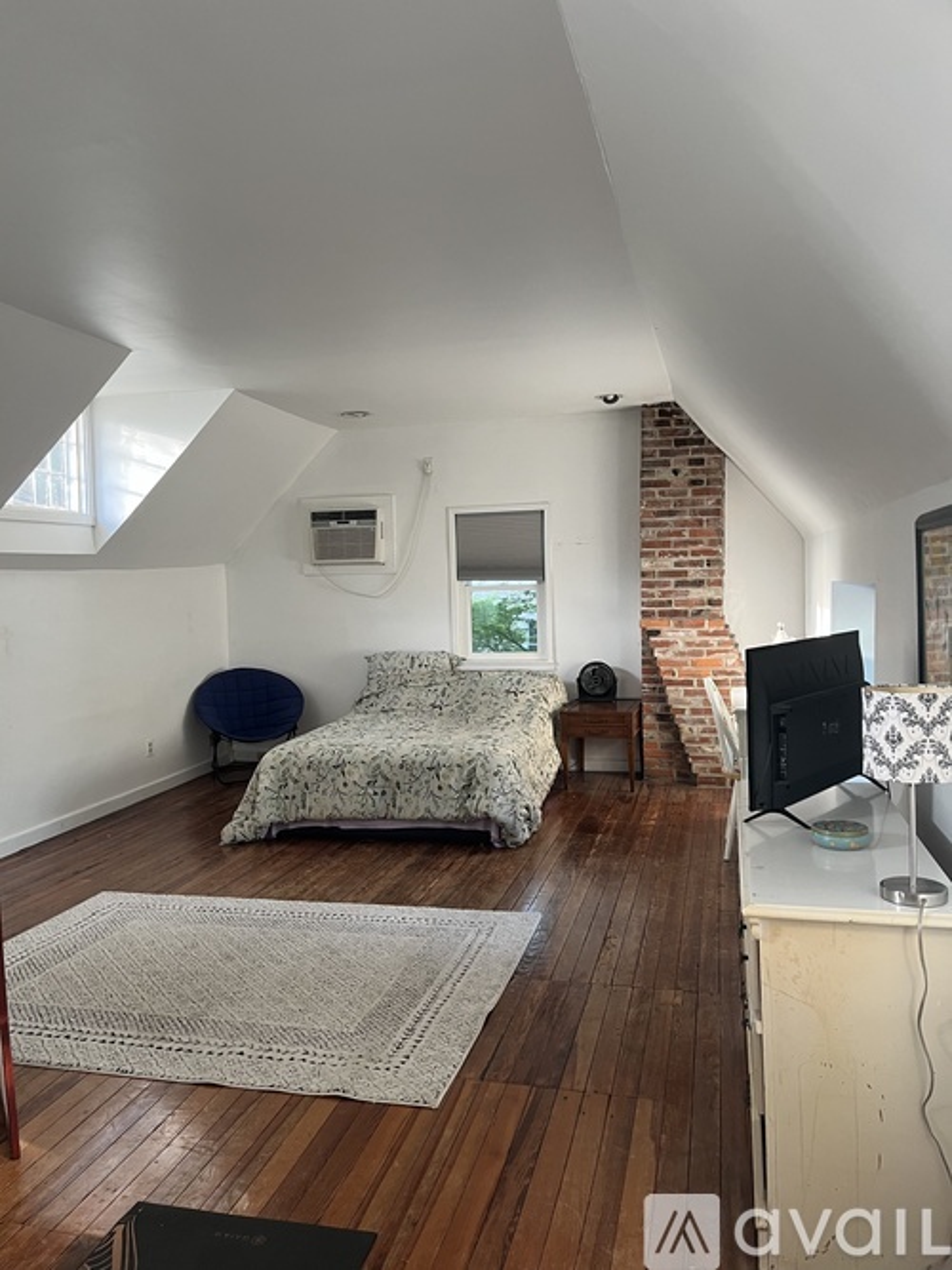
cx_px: 476
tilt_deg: -3.9
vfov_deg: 67.3
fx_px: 954
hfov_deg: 53.0
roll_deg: +1.0
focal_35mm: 26
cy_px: 635
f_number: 1.6
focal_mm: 5.1
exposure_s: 1/69
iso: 125
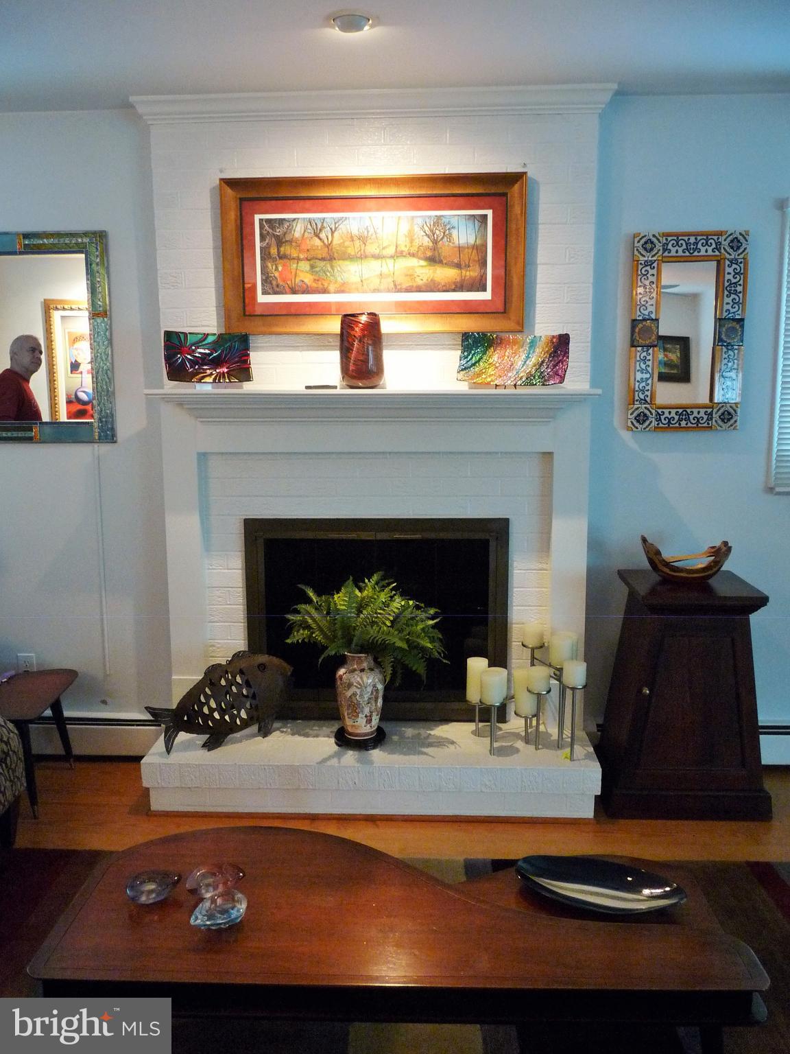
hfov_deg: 49.7
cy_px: 527
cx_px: 395
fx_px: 852
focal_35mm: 28
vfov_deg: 63.4
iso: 400
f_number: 2.8
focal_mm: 5.1
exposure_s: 1/10
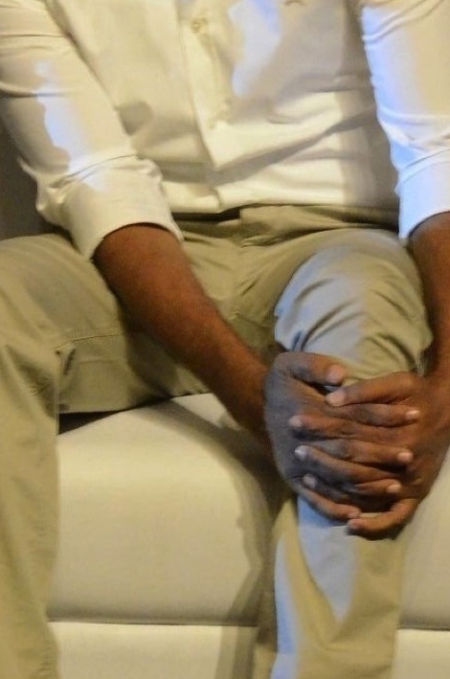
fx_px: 4762
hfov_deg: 5.4
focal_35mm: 253
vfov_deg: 8.2
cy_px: 309
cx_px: 218
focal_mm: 66
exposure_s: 1/100
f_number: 8
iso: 6400
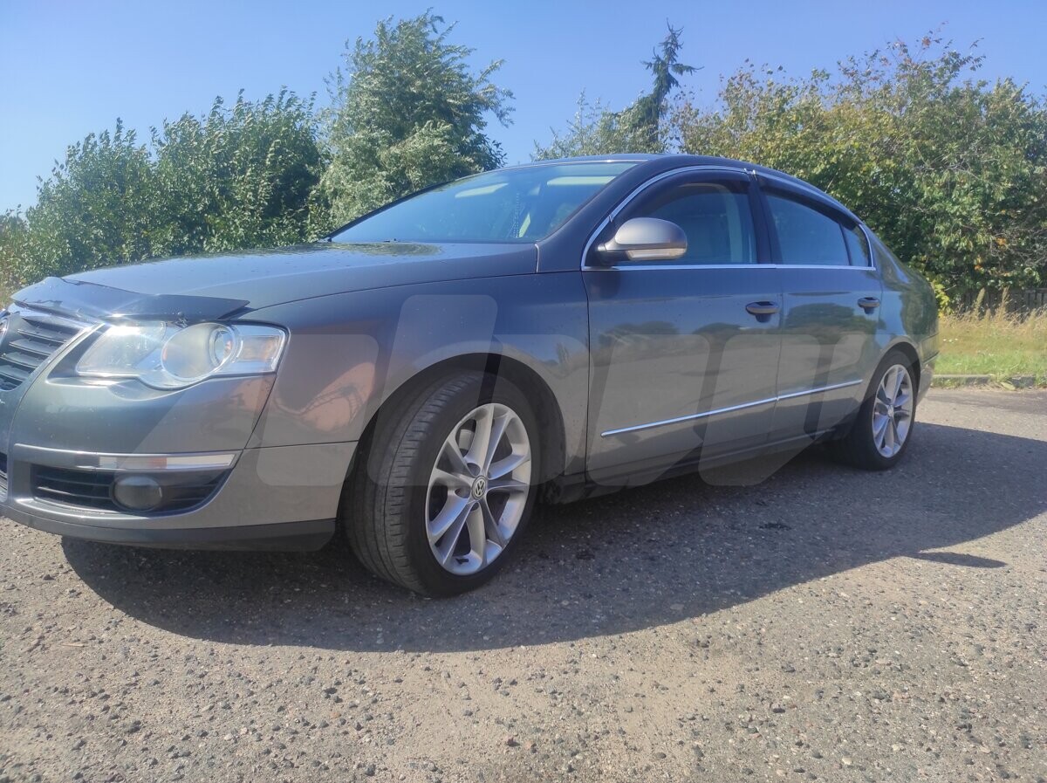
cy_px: 392
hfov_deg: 69.5
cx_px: 524
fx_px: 755
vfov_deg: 54.8
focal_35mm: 25
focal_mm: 5.43
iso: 100
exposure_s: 1/1584
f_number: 1.89
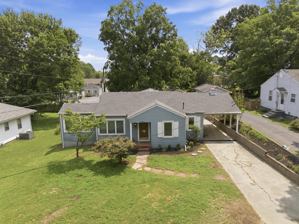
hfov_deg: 71.6
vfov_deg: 56.8
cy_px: 112
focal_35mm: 24
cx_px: 150
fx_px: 207
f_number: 9
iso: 200
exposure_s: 1/320
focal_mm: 12.3
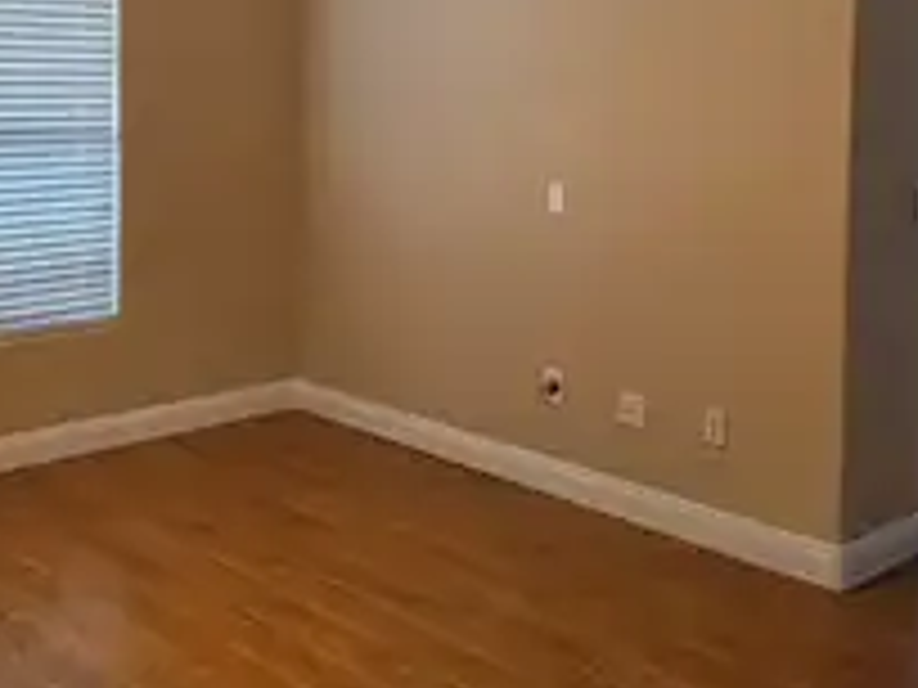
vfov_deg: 31.4
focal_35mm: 45
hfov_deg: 41.2
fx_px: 1193
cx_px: 266
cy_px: 148
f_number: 1.4
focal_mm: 6.5
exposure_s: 1/120
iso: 50
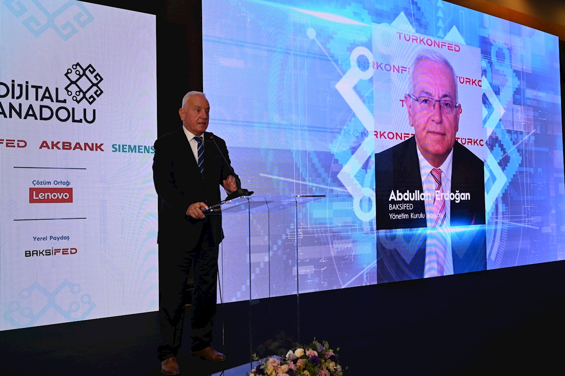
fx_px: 518
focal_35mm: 33
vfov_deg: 39.9
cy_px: 188
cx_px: 282
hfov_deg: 57.2
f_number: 4
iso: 320
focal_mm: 33
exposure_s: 1/60
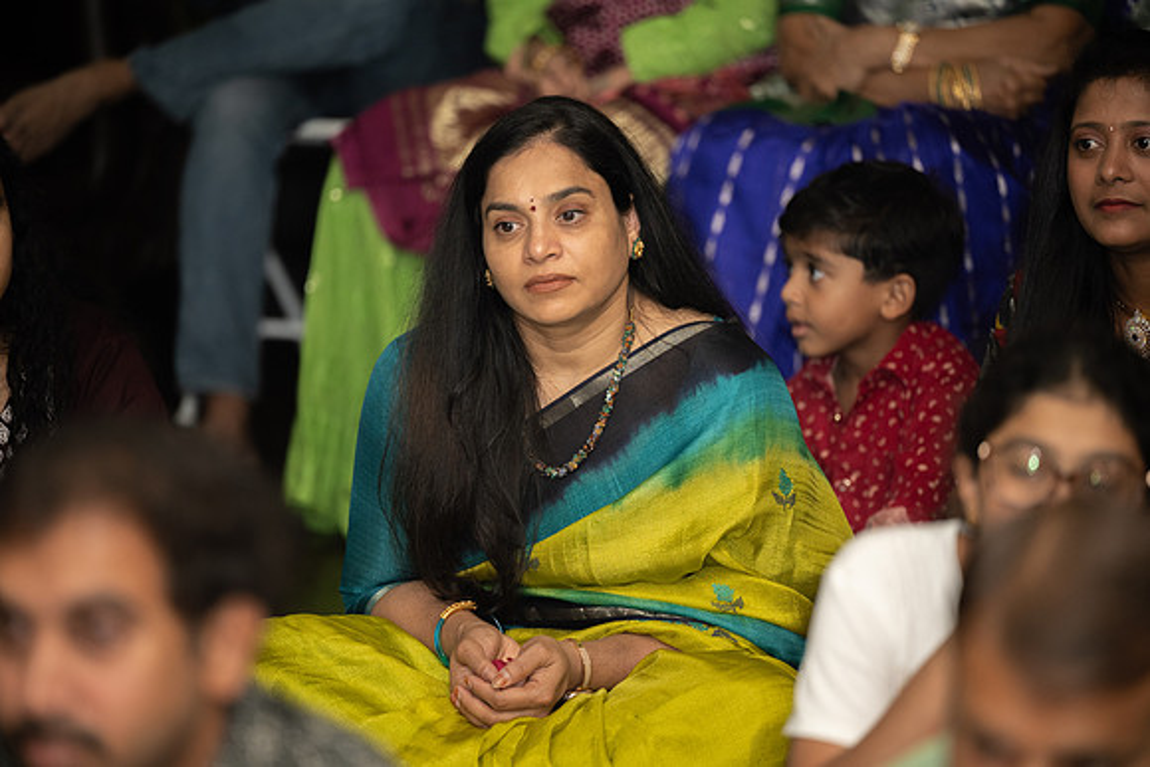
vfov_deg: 6.9
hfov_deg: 10.3
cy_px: 384
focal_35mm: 200
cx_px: 575
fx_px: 6390
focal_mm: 200
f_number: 2.8
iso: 500
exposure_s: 1/200
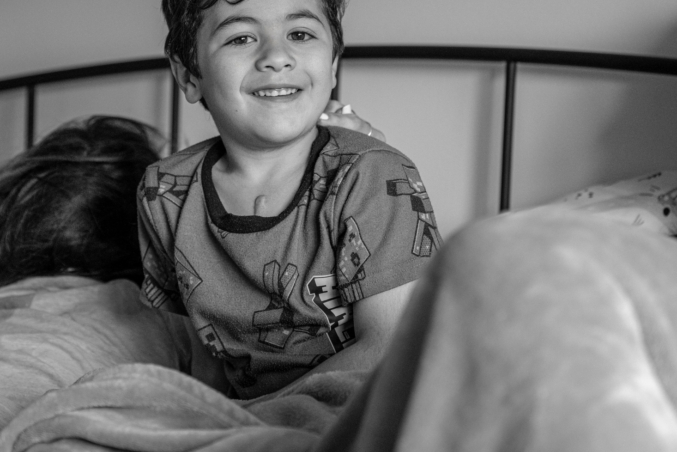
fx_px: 2069
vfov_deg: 12.4
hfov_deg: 18.6
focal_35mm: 110
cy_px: 147
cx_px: 355
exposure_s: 1/125
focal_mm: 63
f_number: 2.8
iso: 800
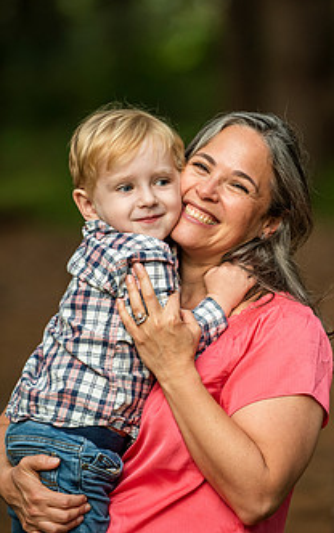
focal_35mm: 276
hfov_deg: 4.8
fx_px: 4013
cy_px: 226
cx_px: 228
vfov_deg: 7.6
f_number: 3.2
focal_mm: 200
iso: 1250
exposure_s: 1/200
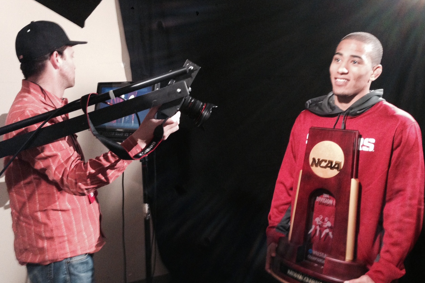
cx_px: 211
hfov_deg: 54.4
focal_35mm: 35
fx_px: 413
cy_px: 156
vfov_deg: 37.8
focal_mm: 4.12
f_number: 2.4
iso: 320
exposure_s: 1/20
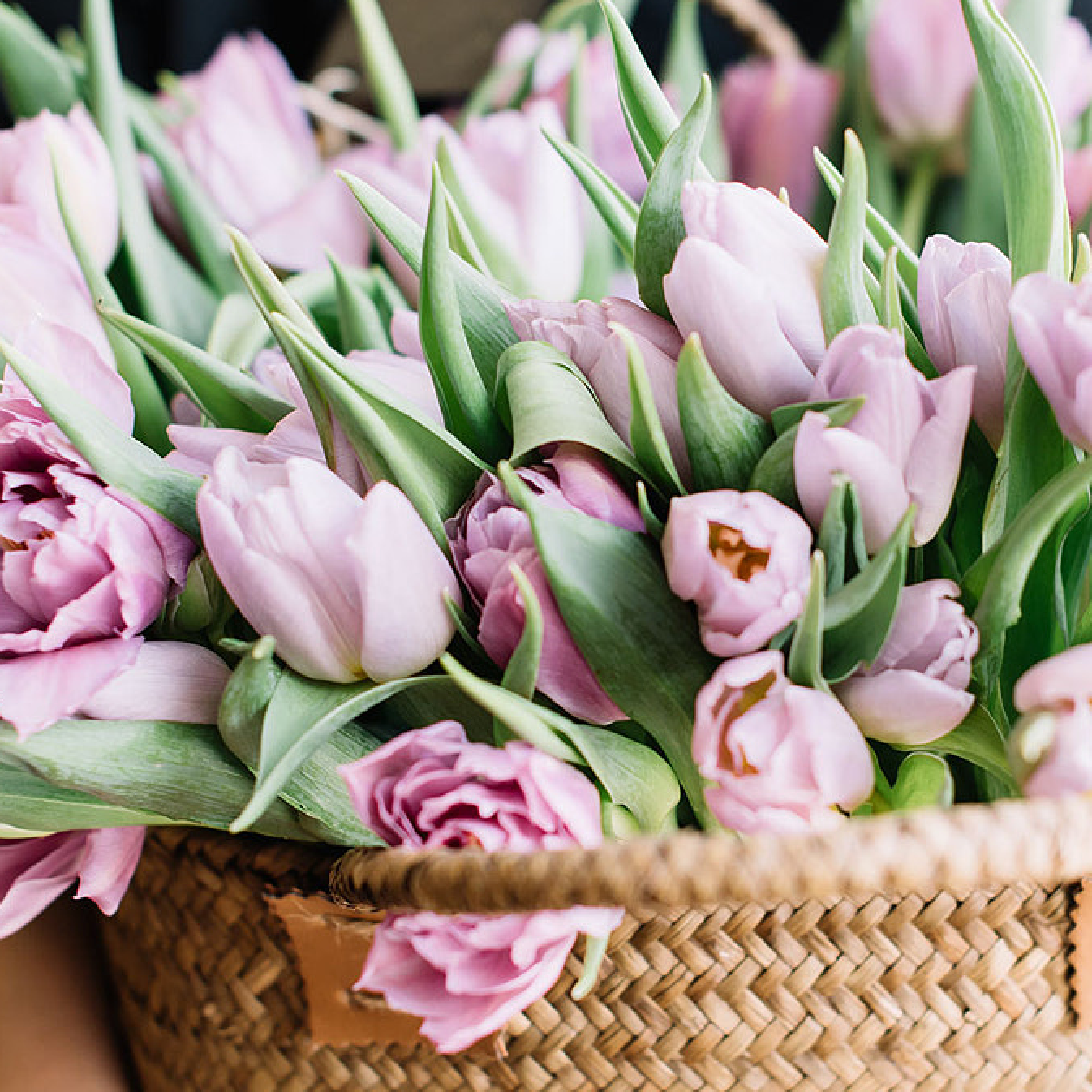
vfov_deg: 17.2
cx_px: 667
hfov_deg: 17.2
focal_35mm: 101
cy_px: 595
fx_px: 3605
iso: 320
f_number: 2.8
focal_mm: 50
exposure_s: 1/200
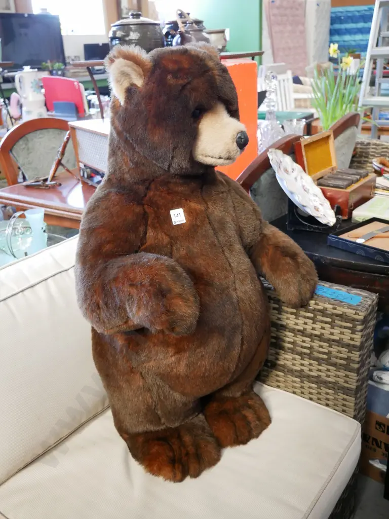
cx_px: 194
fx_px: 509
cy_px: 260
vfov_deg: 54.0
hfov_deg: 41.8
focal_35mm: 34
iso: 1250
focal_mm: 17
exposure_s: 1/60
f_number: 4
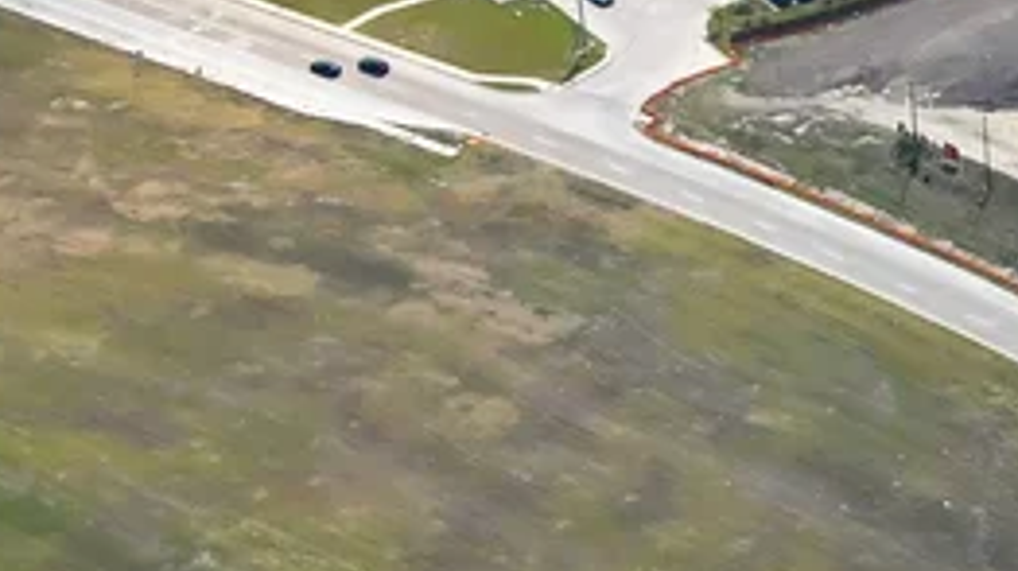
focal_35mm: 211
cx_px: 2397
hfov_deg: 9.2
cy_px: 429
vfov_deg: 5.7
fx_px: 5692
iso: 560
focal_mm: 33
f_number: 11
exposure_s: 1/1250
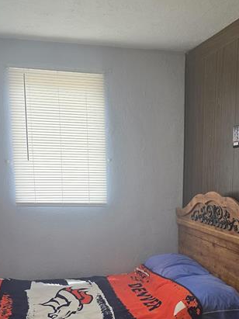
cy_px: 234
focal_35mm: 43
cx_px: 140
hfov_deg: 33.5
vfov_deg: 42.7
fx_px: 396
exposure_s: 1/120
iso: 125
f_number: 1.7
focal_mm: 6.3
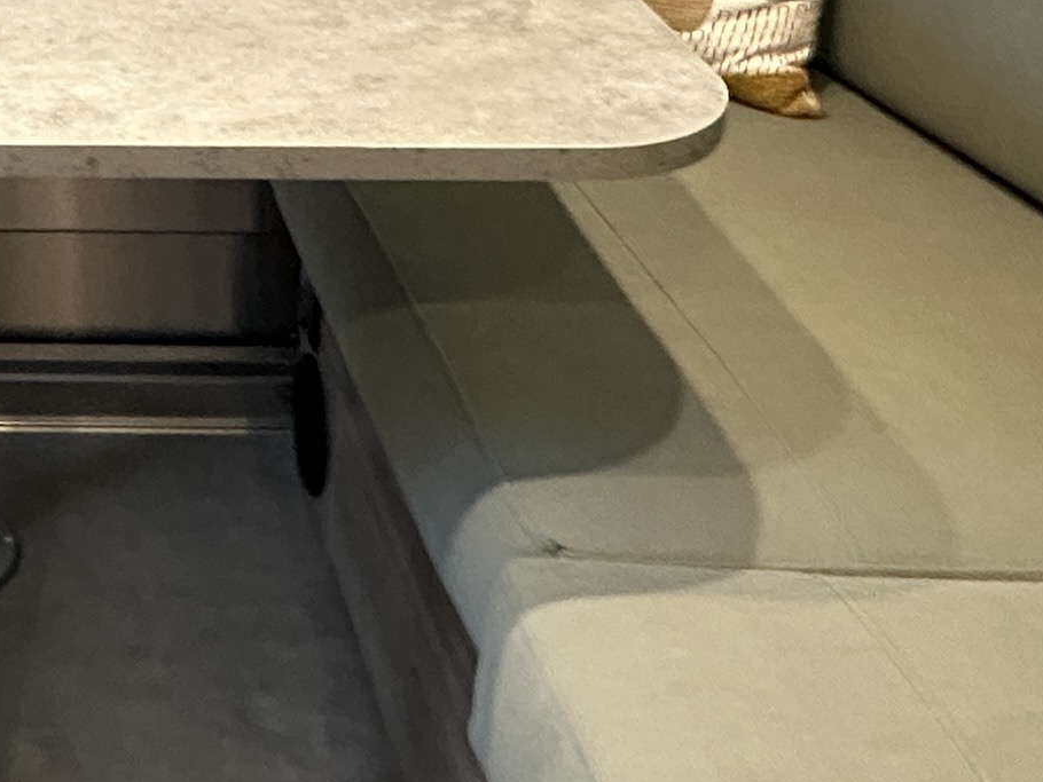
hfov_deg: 28.2
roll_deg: -0.6
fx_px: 1869
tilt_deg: -15.4
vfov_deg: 22.0
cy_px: -148
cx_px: -123
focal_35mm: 62
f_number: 2.2
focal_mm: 2.22
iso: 640
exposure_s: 1/60
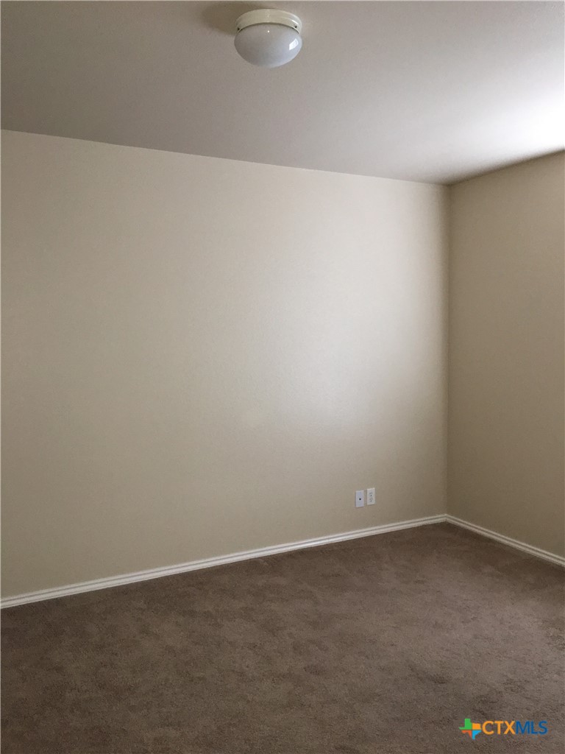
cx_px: 282
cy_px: 377
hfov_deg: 48.2
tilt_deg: -3.7
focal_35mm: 29
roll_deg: +0.5
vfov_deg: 61.7
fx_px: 631
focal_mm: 4.15
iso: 200
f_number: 2.2
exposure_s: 1/16
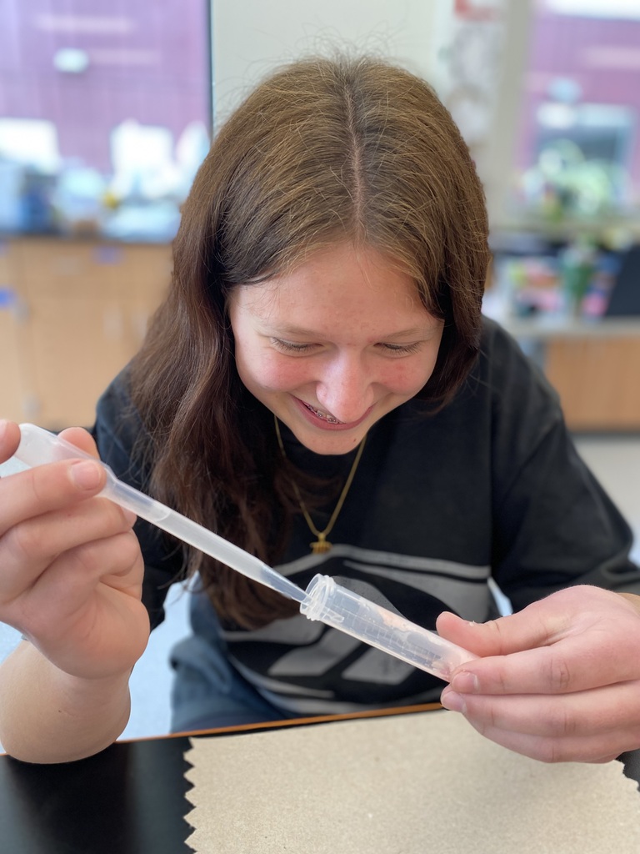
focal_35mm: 26
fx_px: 641
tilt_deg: -19.2
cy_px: 427
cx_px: 320
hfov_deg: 53.1
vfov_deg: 67.3
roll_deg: -2.5
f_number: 1.8
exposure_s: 1/60
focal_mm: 4.25
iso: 125
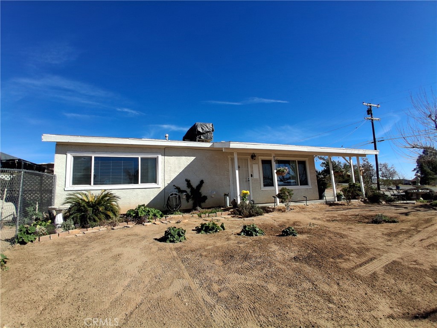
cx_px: 218
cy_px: 164
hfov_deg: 91.0
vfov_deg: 74.7
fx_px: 215
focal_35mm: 17
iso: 50
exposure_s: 1/1309
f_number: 2.2
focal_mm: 1.4
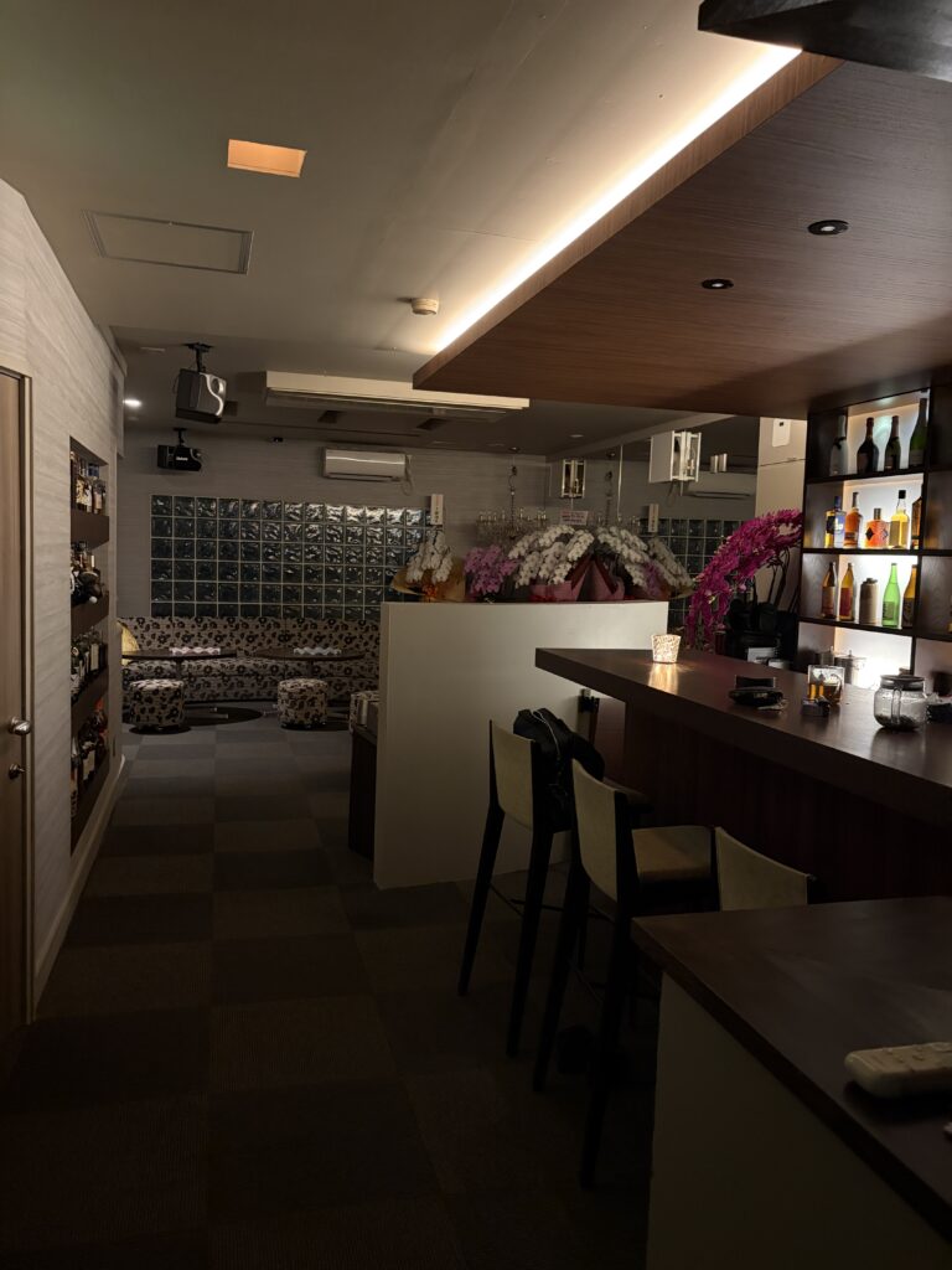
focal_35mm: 26
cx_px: 476
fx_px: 953
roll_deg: -0.9
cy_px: 635
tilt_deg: -4.5
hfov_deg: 53.1
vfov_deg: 67.3
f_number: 1.6
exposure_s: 1/29
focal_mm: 5.96
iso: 800
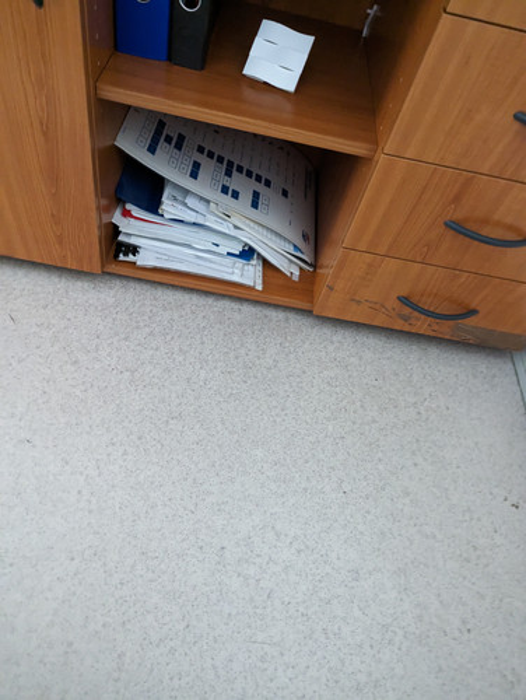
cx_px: 263
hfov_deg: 56.9
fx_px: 485
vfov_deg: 71.5
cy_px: 350
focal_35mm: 24
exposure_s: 1/34.2
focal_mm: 6.81
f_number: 1.85
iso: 4128
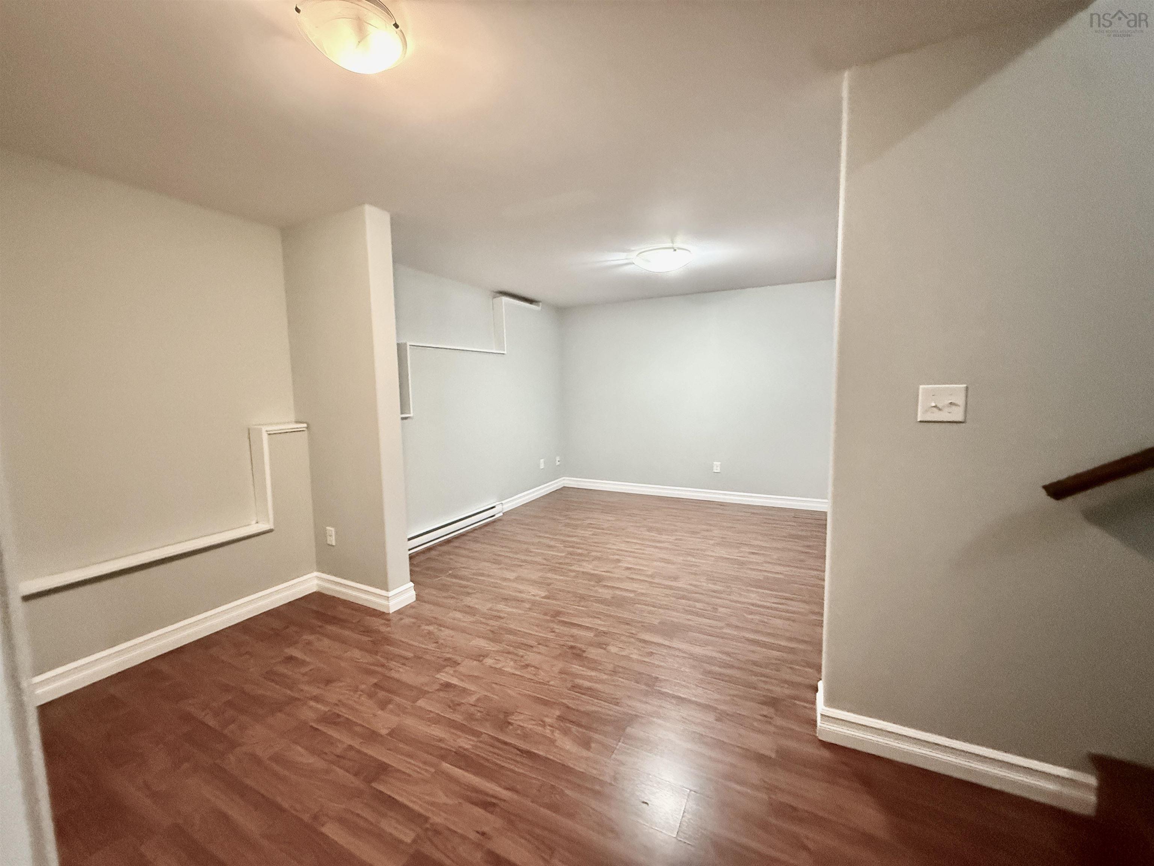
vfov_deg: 85.7
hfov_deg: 102.1
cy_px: 433
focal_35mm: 14
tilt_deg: -4.2
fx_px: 467
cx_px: 577
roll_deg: +1.3
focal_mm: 2.22
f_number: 2.2
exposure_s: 1/60
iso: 800
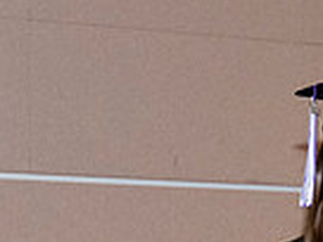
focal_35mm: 192
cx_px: 299
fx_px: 1792
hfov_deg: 10.2
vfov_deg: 7.5
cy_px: 417
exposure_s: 1/200
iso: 6400
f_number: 7.1
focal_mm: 35
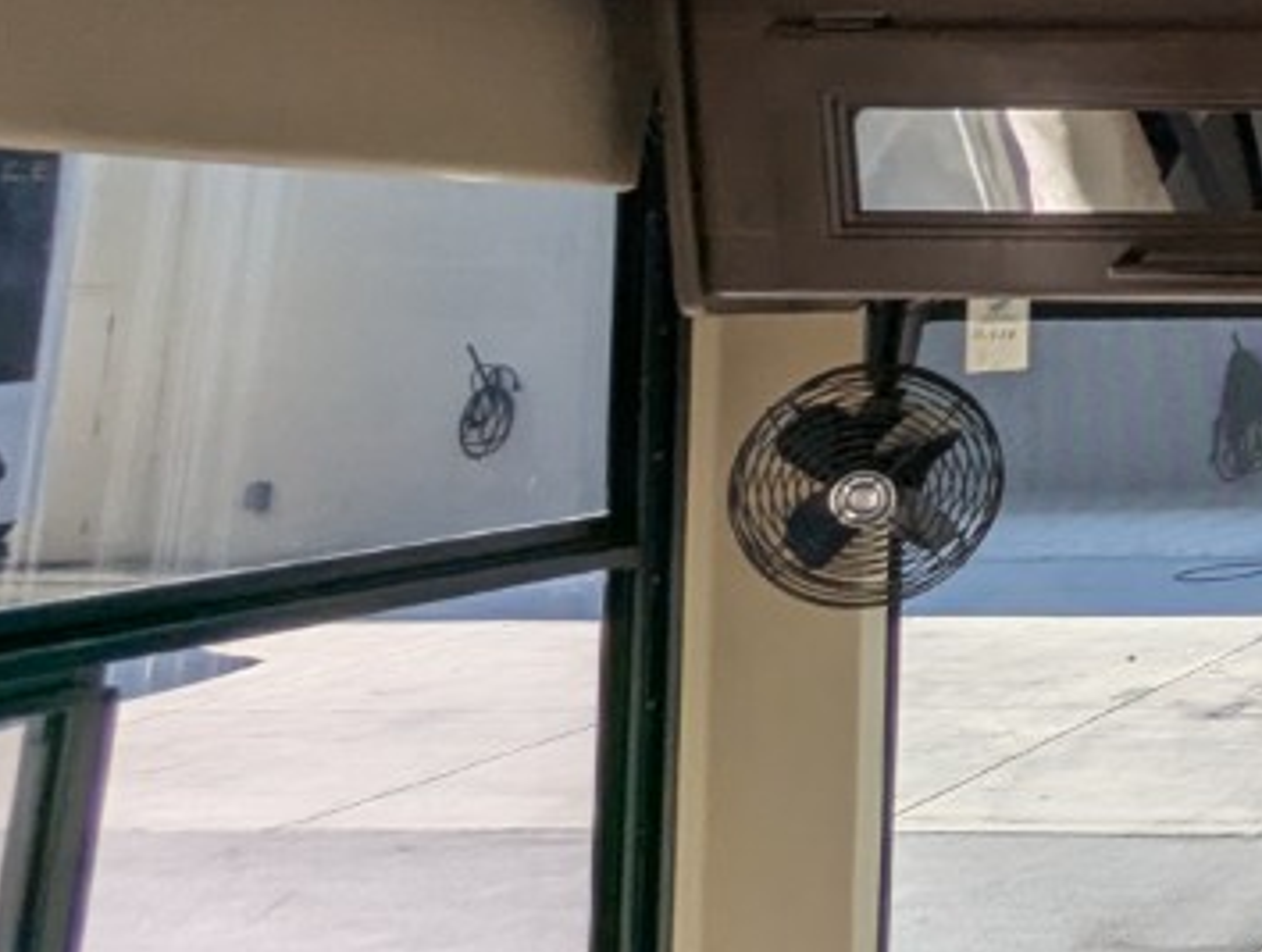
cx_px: 2134
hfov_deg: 22.1
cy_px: -189
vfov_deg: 21.7
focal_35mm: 63
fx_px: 2301
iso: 48
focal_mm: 2.35
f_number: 2.2
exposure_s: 1/688
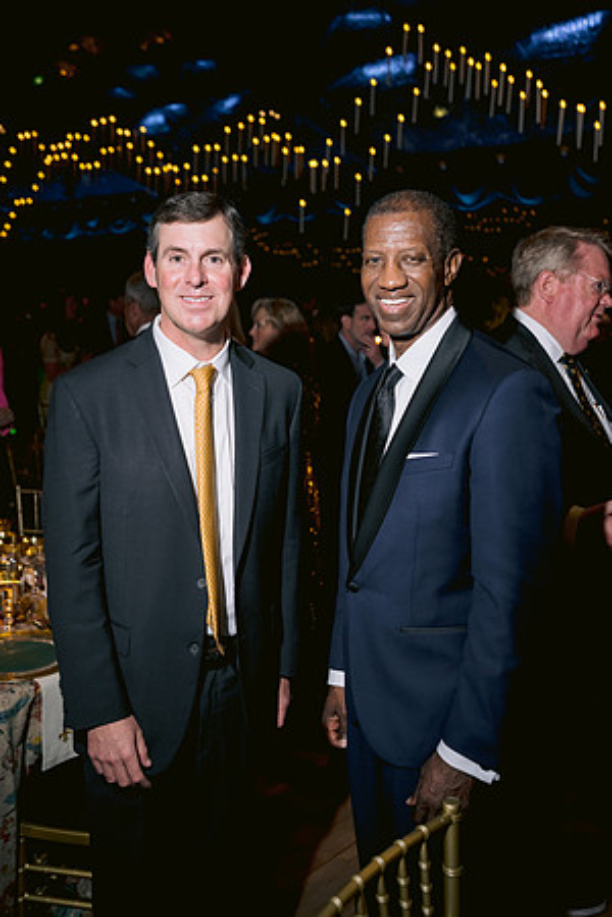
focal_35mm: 35
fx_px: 892
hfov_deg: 37.9
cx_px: 306
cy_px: 458
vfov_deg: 54.4
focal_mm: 35
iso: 800
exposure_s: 1/100
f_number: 3.5
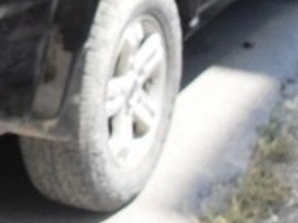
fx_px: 1007
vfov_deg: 12.1
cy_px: -101
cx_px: -93
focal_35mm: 117
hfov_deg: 15.9
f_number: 2.8
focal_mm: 6.3
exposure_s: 1/350
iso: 80
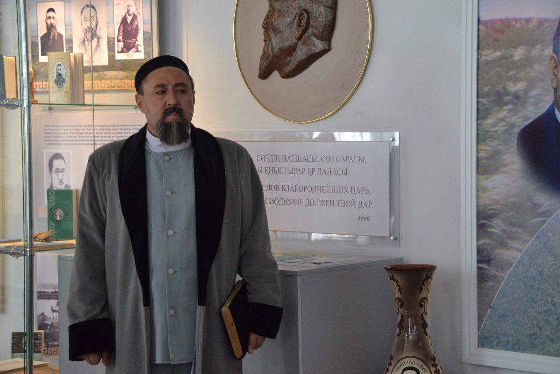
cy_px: 187
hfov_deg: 19.5
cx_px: 280
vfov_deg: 13.0
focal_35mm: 105
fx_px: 1633
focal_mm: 70
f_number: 5.3
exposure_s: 1/125
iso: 2200
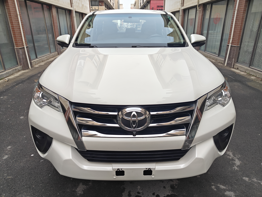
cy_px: 98
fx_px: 182
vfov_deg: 56.8
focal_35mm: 24
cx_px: 131
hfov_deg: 71.6
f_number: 1.8
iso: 50
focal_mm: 5.59
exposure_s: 1/794
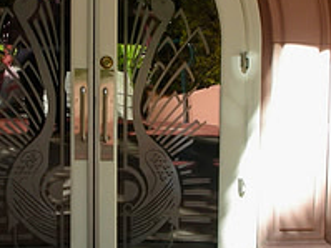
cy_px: 99
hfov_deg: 19.1
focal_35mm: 102
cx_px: 83
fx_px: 975
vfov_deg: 14.5
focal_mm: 5.8
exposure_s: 1/96.3
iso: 50
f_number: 3
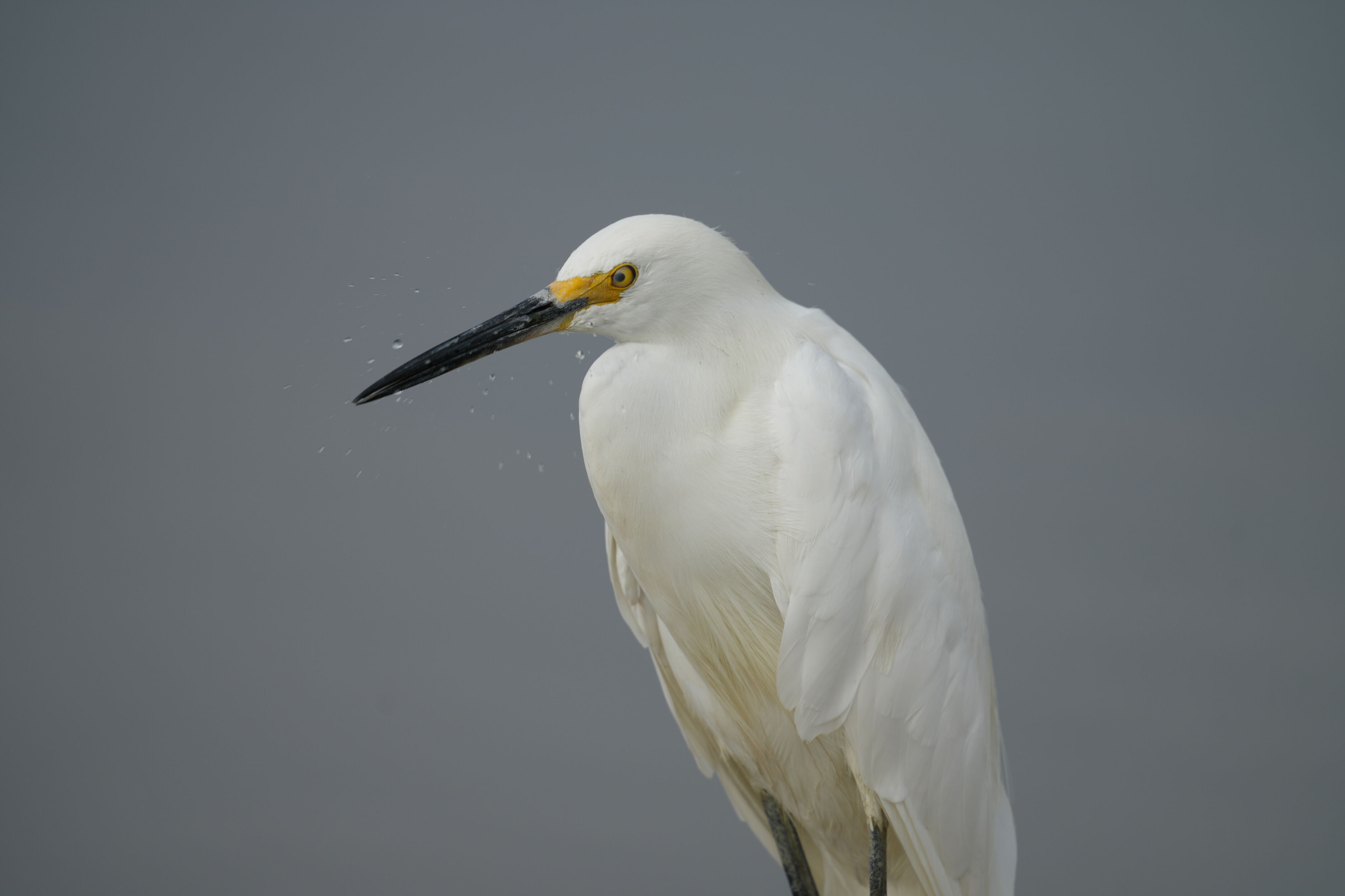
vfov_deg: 2.3
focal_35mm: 600
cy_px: 448
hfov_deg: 3.4
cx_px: 672
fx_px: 22415
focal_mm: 600
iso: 160
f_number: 5.6
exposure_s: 1/800
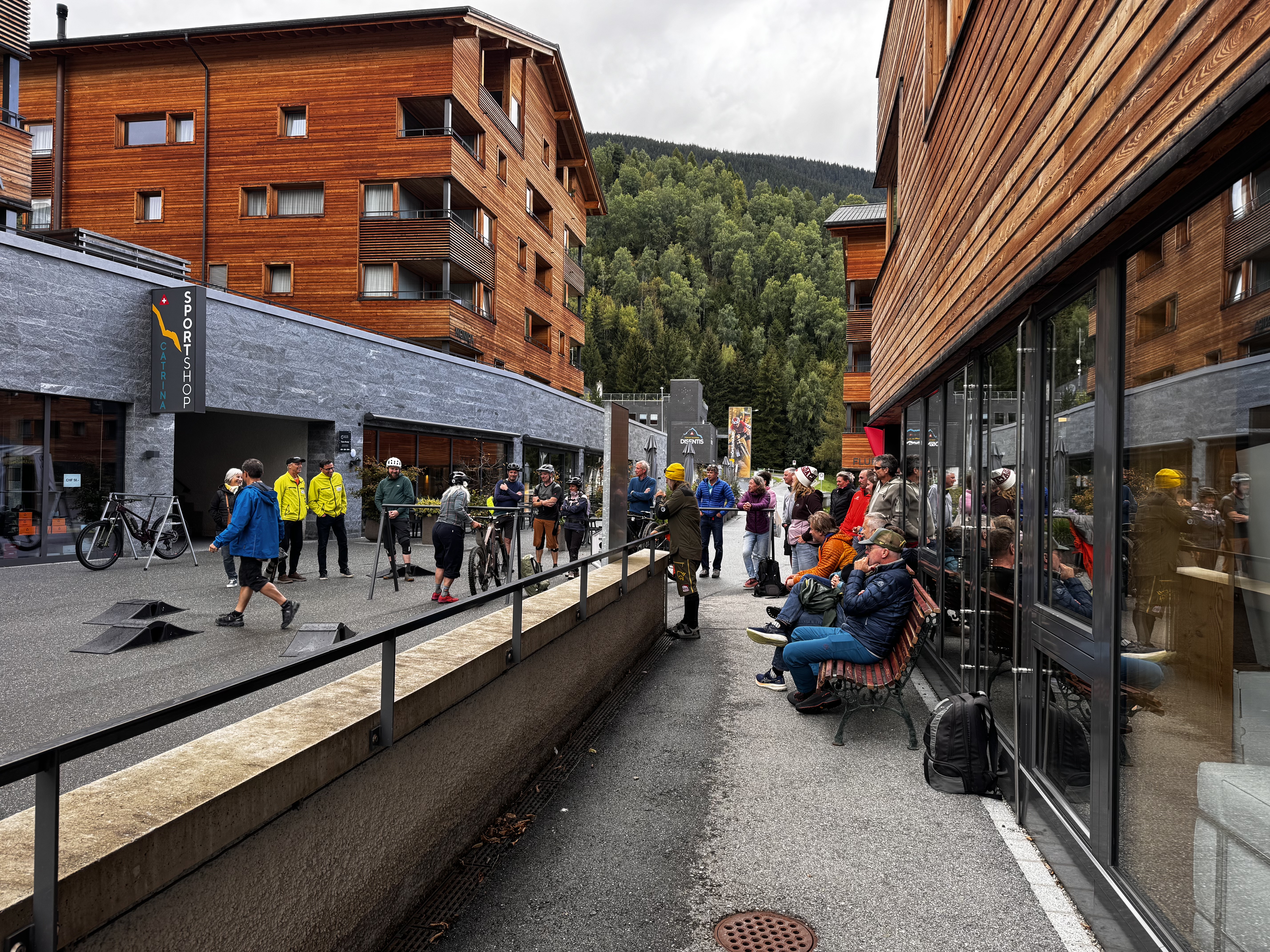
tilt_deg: +0.8
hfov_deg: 71.6
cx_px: 635
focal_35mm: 24
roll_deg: -0.7
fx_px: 881
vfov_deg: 56.8
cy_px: 476
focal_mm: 6.76
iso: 64
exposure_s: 1/187
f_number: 1.78
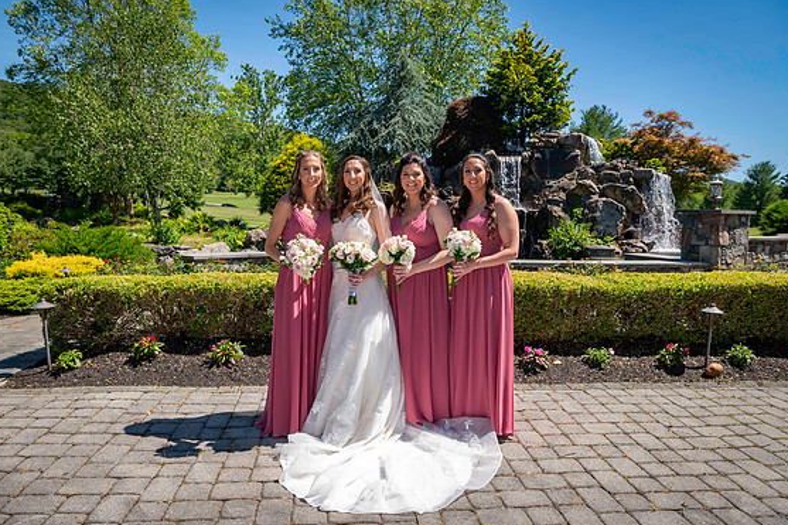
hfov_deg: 71.5
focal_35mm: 25
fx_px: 547
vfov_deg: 51.3
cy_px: 265
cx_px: 392
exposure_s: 1/1000
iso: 500
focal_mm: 24
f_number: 9
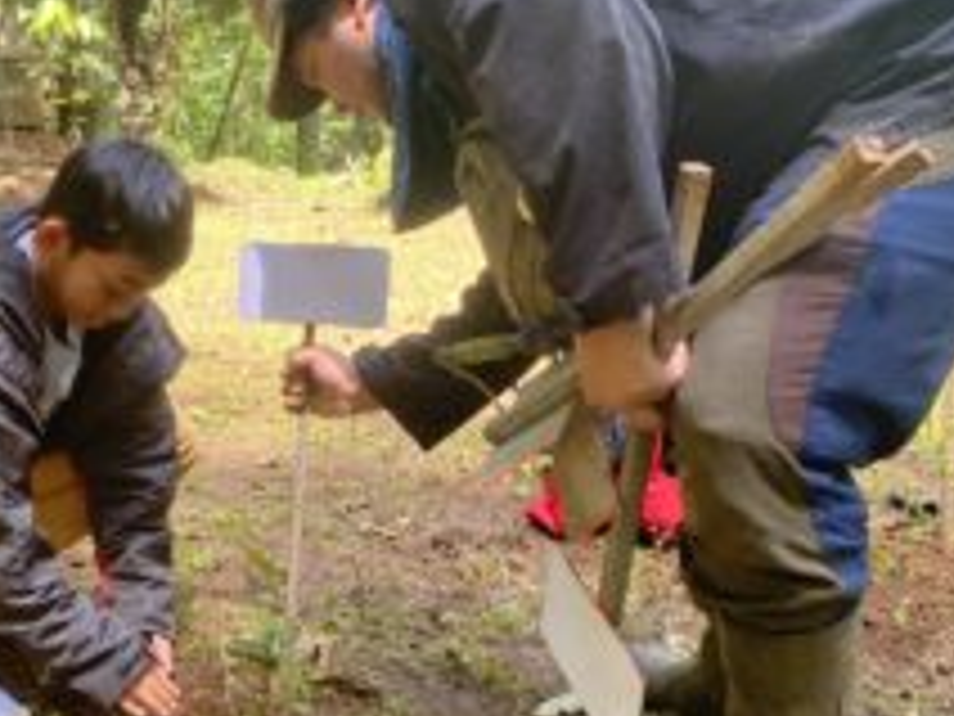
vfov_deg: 33.6
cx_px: 333
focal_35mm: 43
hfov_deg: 43.4
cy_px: 349
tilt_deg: -8.5
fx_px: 1185
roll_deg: -0.6
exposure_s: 1/122
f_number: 1.8
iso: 32
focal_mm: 4.25
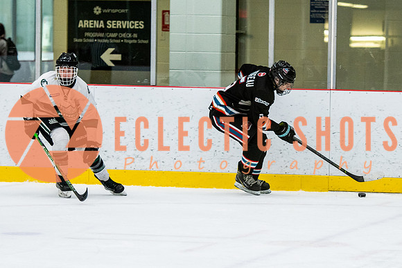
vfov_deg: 6.0
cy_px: 123
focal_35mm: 231
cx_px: 254
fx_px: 2575
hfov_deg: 8.9
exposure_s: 1/640
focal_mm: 112
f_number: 2.8
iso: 1800
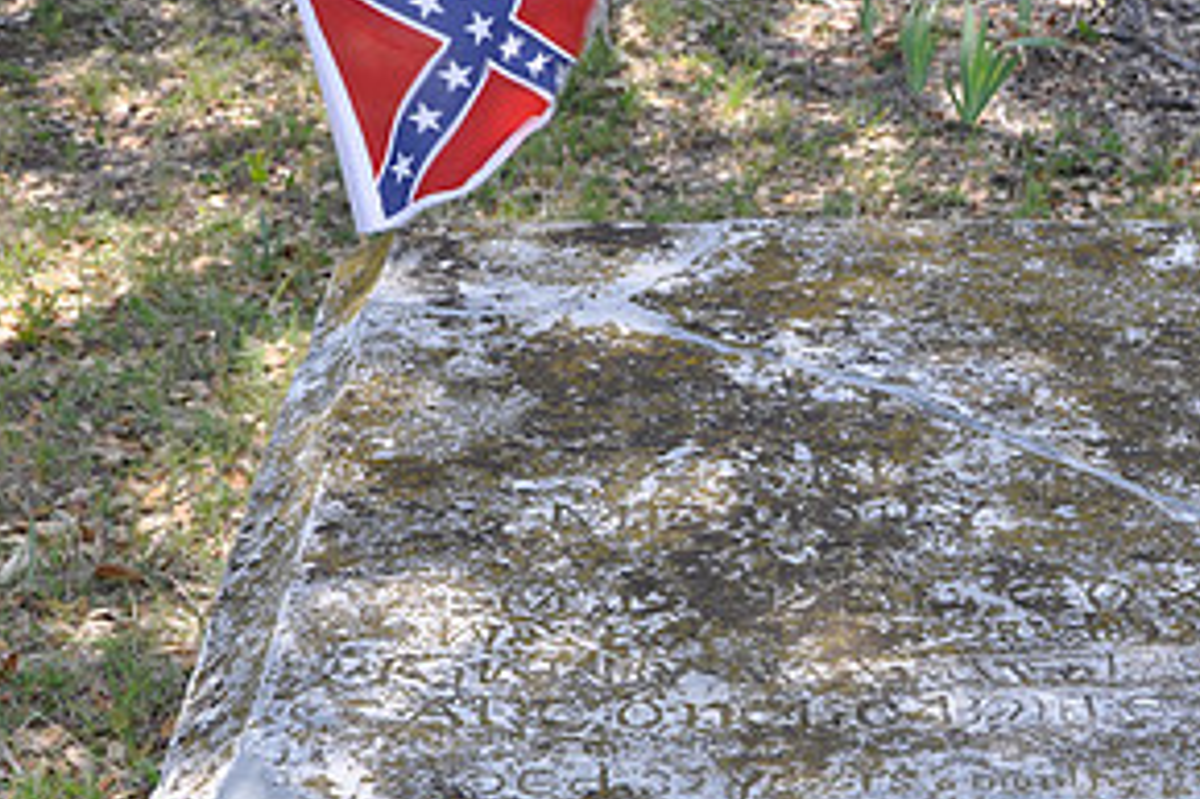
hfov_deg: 25.8
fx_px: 2598
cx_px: 832
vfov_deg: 17.4
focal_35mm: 78
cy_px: 598
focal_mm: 26
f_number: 6.3
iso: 200
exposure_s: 1/160
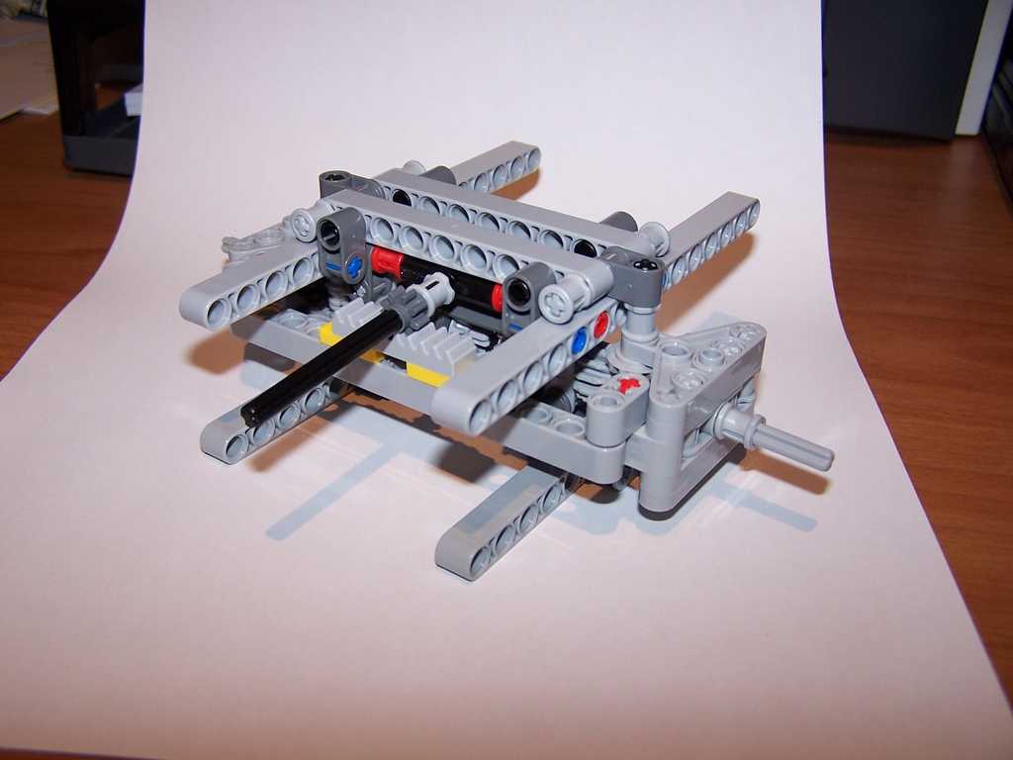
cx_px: 506
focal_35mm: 38
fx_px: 1112
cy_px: 380
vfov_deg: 37.7
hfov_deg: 49.0
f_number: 2.8
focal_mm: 6.3
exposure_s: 1/60
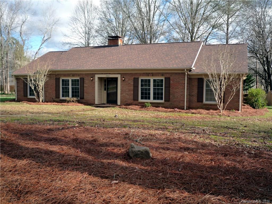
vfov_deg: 39.7
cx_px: 136
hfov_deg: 51.4
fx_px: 283
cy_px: 102
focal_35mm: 36
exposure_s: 1/500
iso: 160
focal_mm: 6.3
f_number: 3.8
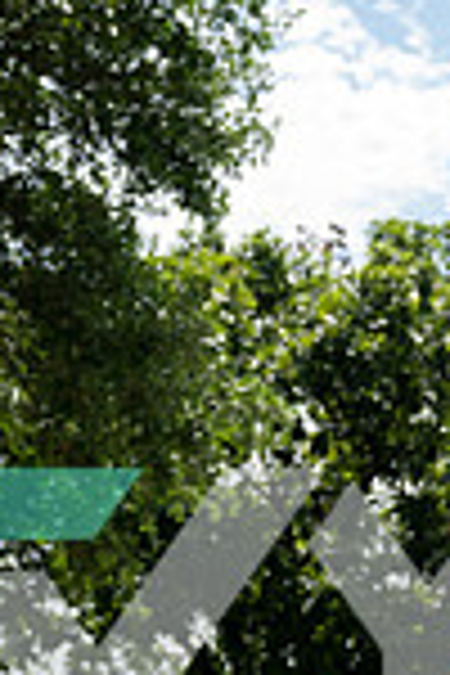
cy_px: 927
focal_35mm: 102
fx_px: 1912
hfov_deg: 13.1
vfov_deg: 18.4
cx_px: 544
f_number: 4
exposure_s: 1/1250
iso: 250
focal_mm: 34
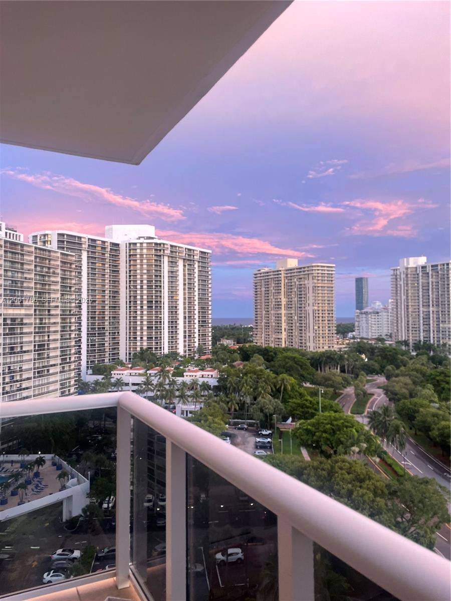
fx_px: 452
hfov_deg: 53.1
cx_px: 226
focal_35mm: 26
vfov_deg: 67.3
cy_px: 300
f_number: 1.6
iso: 100
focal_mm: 4.2
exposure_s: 1/121
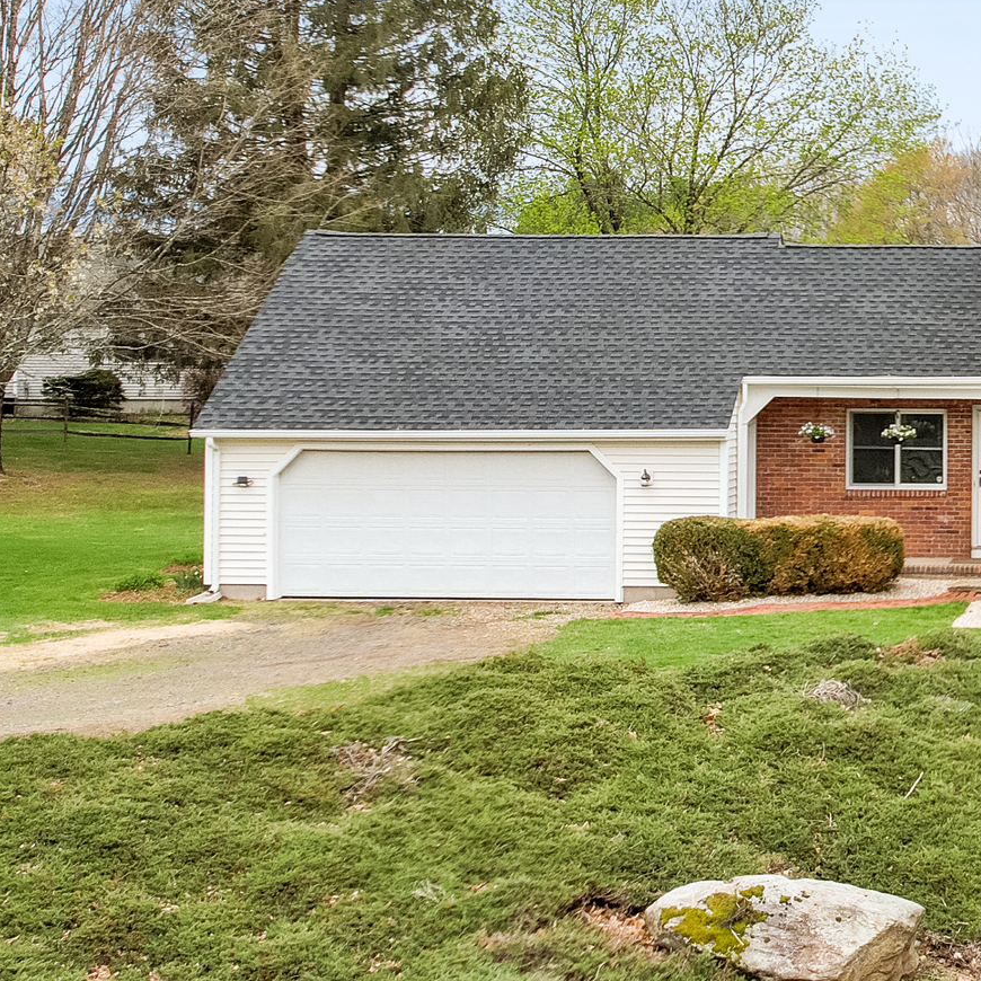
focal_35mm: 66
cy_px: 368
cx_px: 1169
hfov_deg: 23.8
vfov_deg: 26.0
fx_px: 2116
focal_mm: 8.38
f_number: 2.8
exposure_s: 1/2000
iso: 200
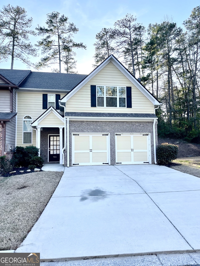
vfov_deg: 69.4
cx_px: 100
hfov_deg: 54.9
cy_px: 133
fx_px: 193
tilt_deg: +4.9
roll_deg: +0.5
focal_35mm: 25
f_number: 1.6
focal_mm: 5.1
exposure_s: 1/831
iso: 32
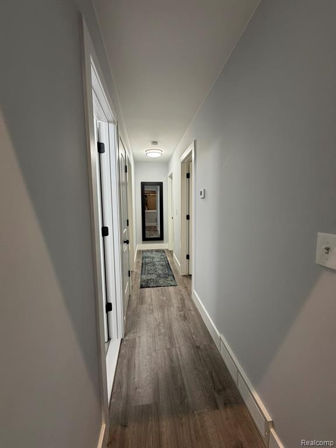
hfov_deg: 85.7
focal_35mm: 14
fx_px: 181
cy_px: 224
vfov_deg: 102.1
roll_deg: +0.9
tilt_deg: -6.4
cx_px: 168
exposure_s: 1/60
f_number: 2.2
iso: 250
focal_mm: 2.22
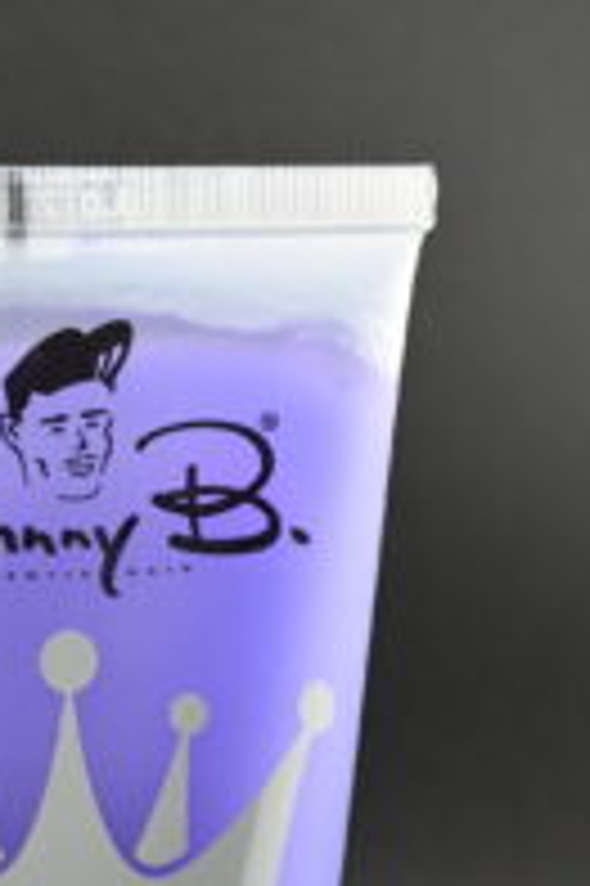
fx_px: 2959
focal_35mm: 120
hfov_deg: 11.3
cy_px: 899
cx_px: 72
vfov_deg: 16.7
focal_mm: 35
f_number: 5.3
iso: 800
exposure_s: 1/125
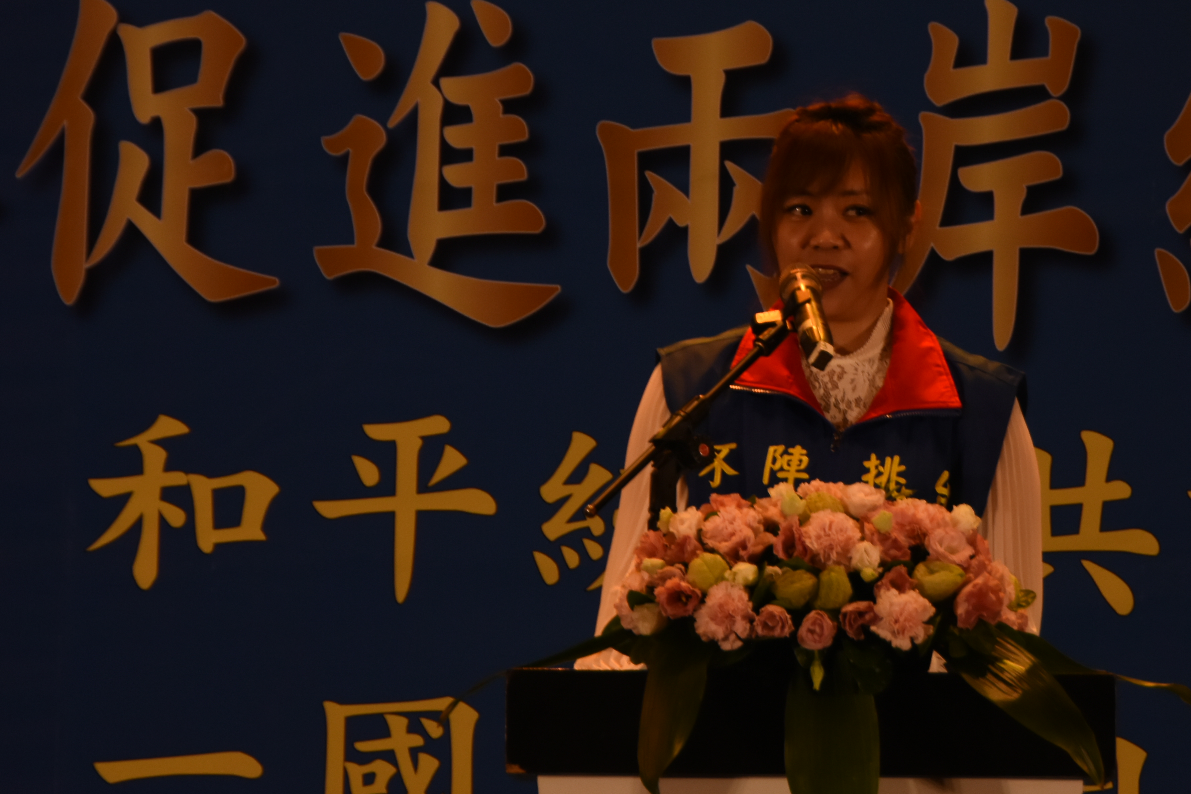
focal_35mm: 283
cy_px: 241
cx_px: 725
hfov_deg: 7.3
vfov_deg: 4.9
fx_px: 9362
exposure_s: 1/125
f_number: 5.6
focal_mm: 112
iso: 800
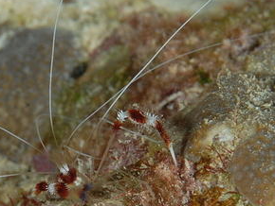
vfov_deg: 4.5
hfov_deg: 5.9
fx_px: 2656
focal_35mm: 334
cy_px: 159
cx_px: 64
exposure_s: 1/250
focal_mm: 105
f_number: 18
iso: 100
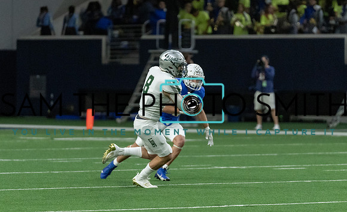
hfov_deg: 6.1
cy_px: 75
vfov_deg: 3.7
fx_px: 3280
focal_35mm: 349
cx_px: 149
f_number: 2.8
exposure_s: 1/1250
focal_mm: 200
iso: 4000
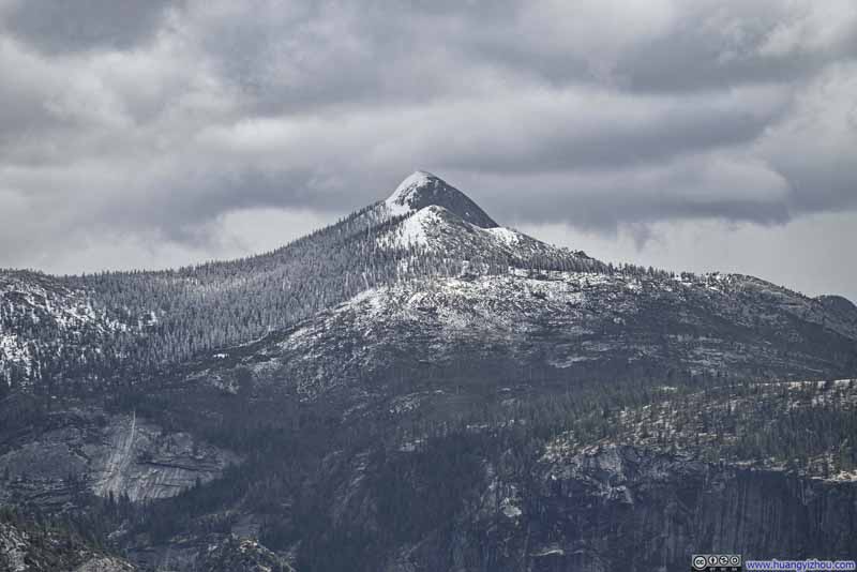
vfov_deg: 11.4
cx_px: 428
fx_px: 2858
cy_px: 286
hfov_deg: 17.1
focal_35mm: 120
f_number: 5.6
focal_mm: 120
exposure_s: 1/2000
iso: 100
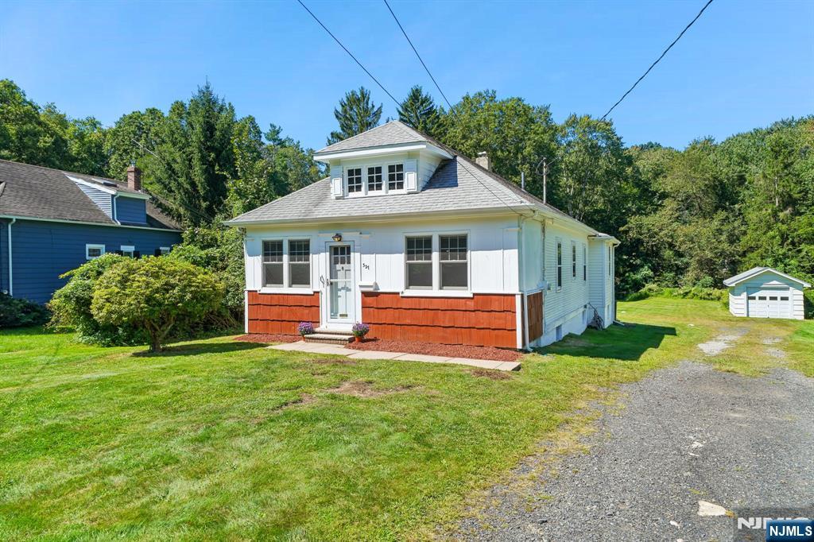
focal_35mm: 24
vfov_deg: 53.1
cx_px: 407
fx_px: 542
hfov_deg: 73.8
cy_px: 271
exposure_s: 1/100
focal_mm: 24
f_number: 11
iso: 100
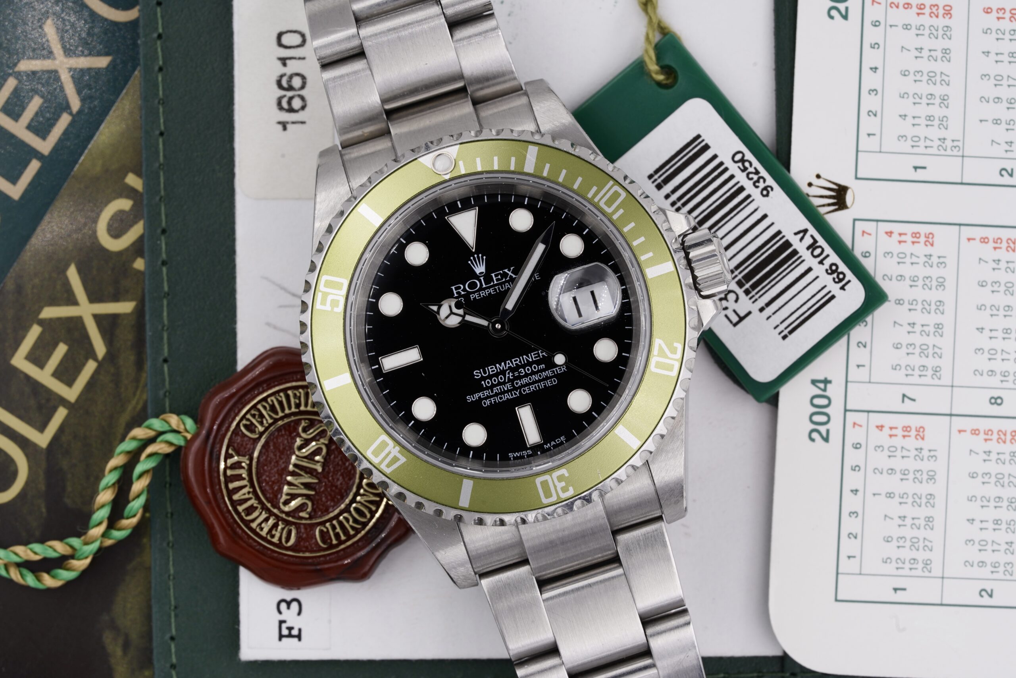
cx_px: 508
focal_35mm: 90
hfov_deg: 22.6
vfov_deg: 15.2
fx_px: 2540
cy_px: 339
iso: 200
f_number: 14
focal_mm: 90
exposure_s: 1/40
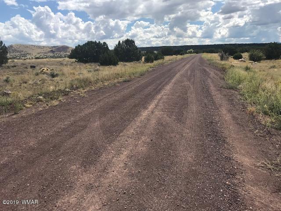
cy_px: 106
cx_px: 140
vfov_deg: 49.7
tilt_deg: -12.5
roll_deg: +2.6
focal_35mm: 28
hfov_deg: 63.4
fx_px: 227
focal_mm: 3.99
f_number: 1.8
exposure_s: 1/2660
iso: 20
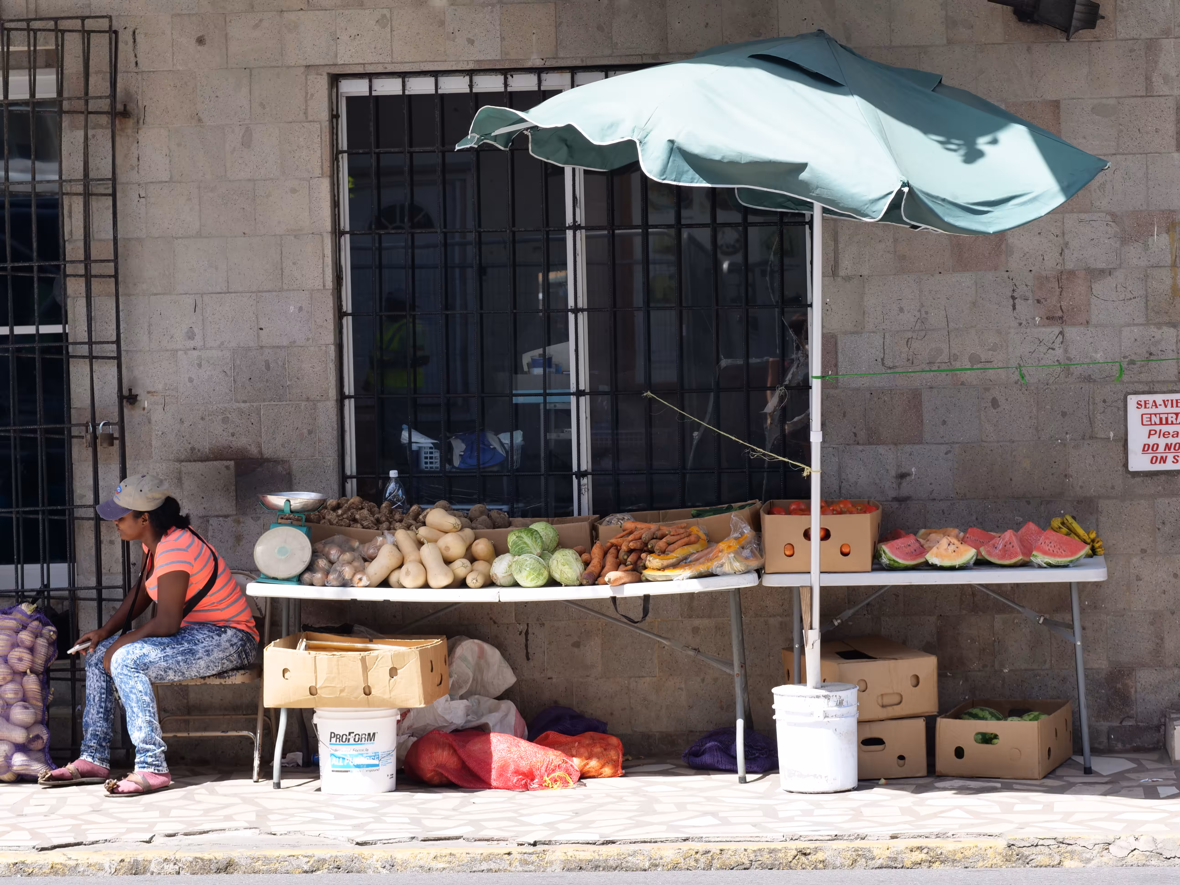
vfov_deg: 12.3
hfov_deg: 16.4
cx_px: 590
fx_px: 4091
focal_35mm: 120
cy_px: 442
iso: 200
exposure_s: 1/500
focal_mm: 60
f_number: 4.5
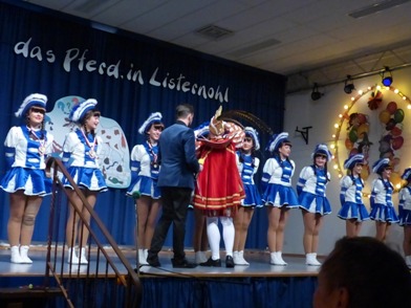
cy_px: 154
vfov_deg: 29.7
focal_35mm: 49
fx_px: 582
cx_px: 206
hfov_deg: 38.9
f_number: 3.5
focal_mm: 8.7
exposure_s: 1/125
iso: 1600
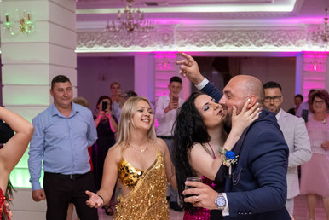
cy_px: 172
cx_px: 178
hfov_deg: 34.4
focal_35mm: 58
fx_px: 530
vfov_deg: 23.1
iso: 1600
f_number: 2.2
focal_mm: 23
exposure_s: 1/125
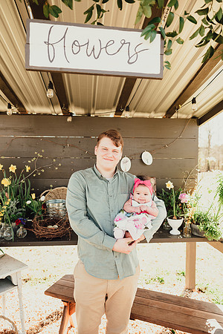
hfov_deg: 53.1
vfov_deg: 73.7
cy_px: 167
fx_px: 223
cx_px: 112
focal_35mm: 24
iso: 100
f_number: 2.8
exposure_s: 1/320
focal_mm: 24
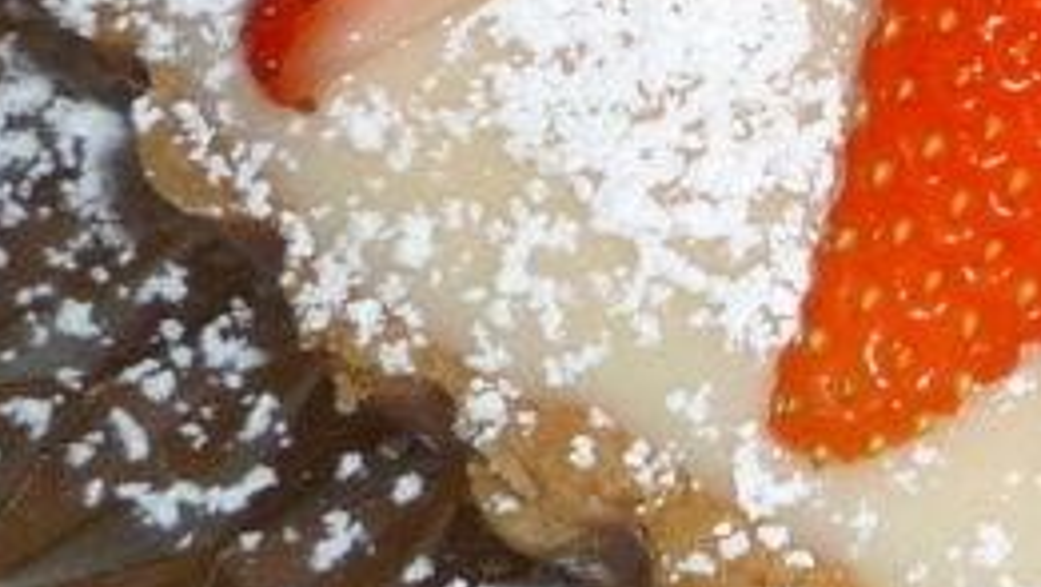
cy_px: -72
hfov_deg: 13.2
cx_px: 1719
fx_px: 4142
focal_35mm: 150
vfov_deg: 8.0
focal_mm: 5.2
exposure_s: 1/30
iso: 100
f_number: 4
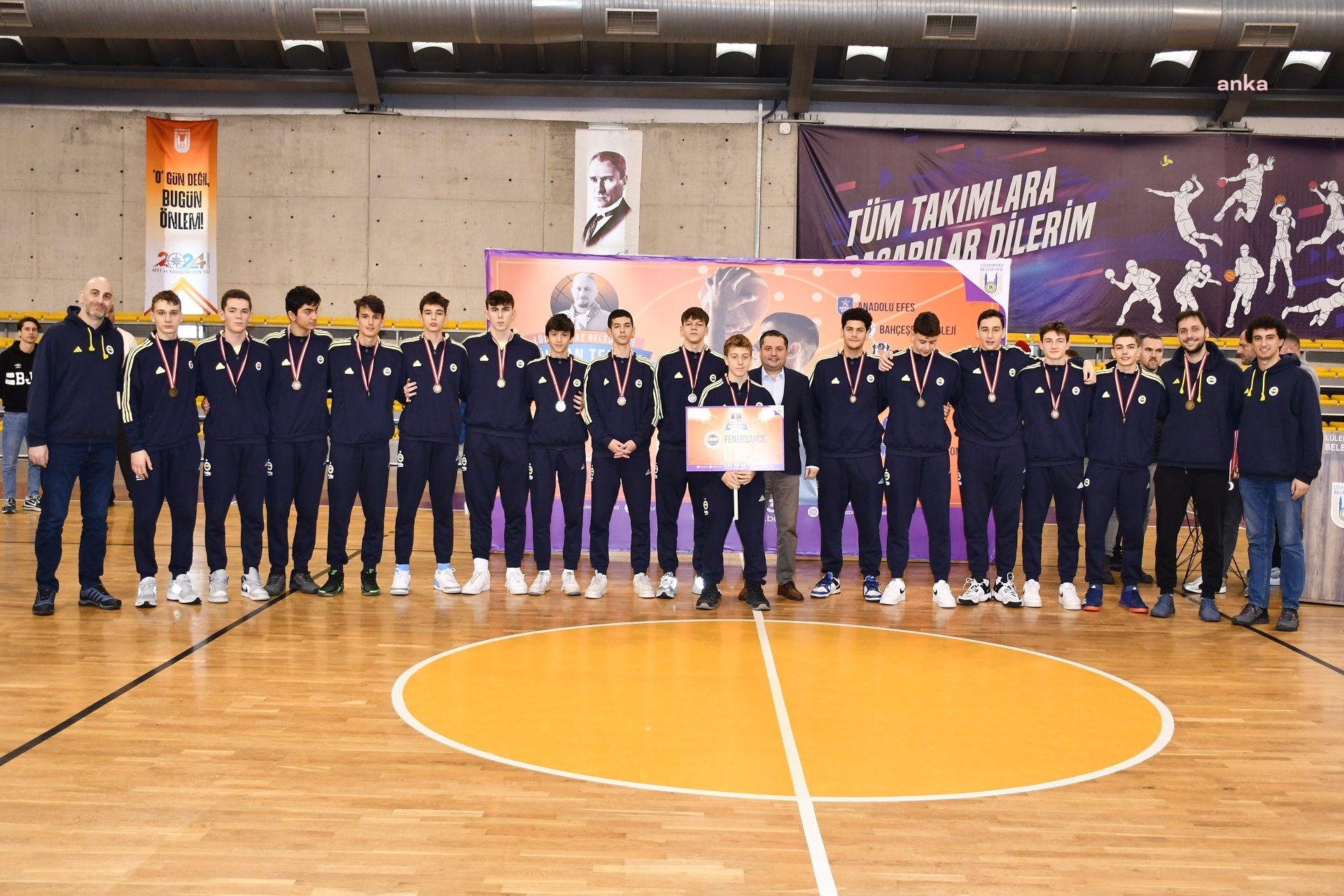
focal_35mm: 39
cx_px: 672
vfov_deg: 34.2
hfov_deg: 49.6
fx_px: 1456
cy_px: 448
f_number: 5
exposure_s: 1/160
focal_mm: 26
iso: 800
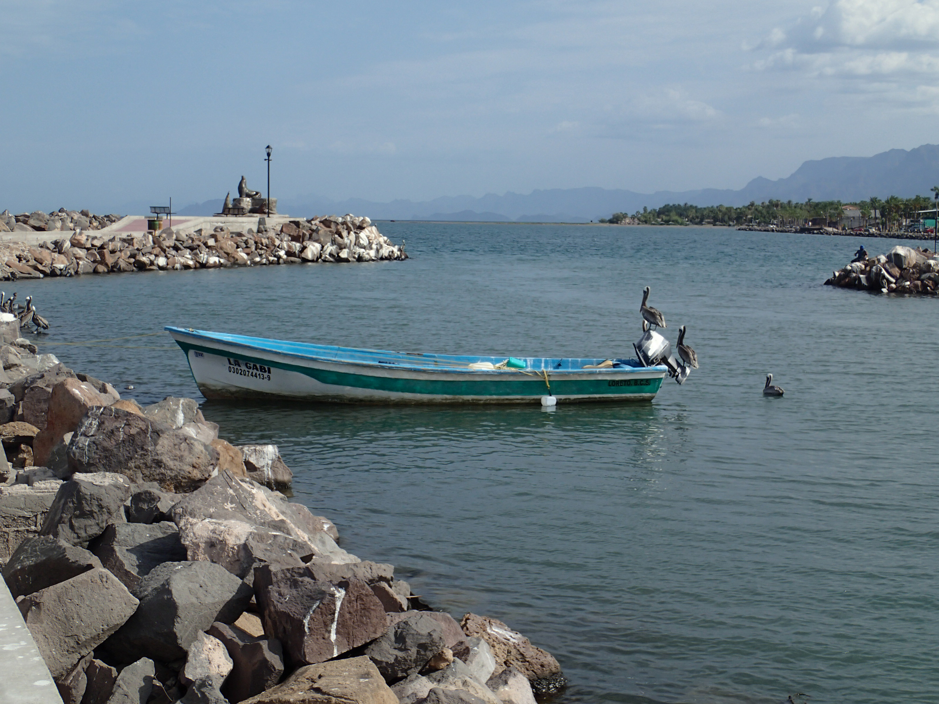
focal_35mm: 53
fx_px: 1438
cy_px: 352
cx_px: 470
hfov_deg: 36.2
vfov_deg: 27.5
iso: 100
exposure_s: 1/800
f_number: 4.5
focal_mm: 9.61
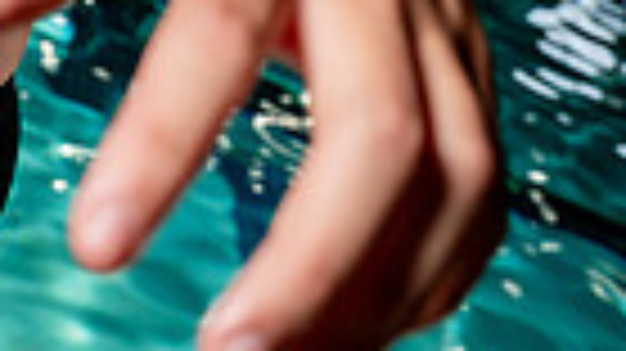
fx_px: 2306
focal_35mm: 139
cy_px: -585
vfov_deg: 7.9
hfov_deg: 15.3
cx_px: 90
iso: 400
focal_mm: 41
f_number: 7.1
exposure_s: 1/250
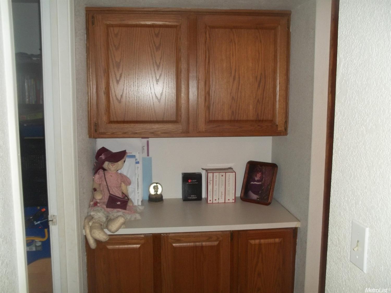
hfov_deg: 55.4
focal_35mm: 33
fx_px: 373
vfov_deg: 42.9
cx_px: 196
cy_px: 146
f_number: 3.3
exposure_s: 1/30
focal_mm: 5.9
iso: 160
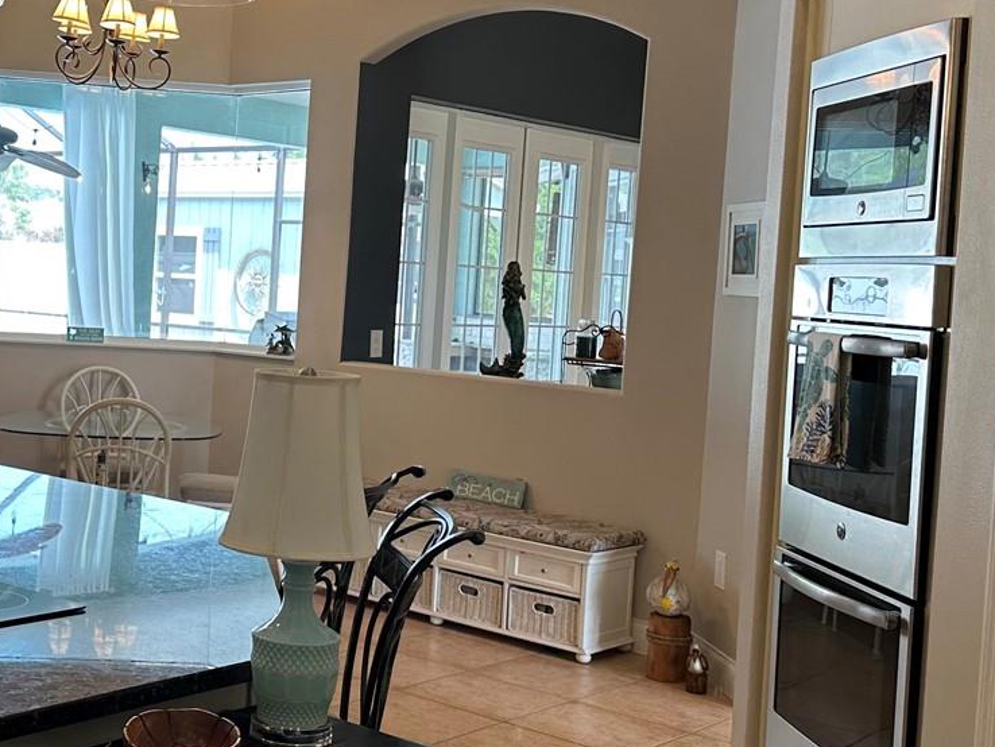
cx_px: 206
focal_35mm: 52
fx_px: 1495
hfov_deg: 35.7
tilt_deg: -0.8
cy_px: 314
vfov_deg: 28.0
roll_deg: -2.9
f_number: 1.78
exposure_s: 1/120
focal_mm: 6.86
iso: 125
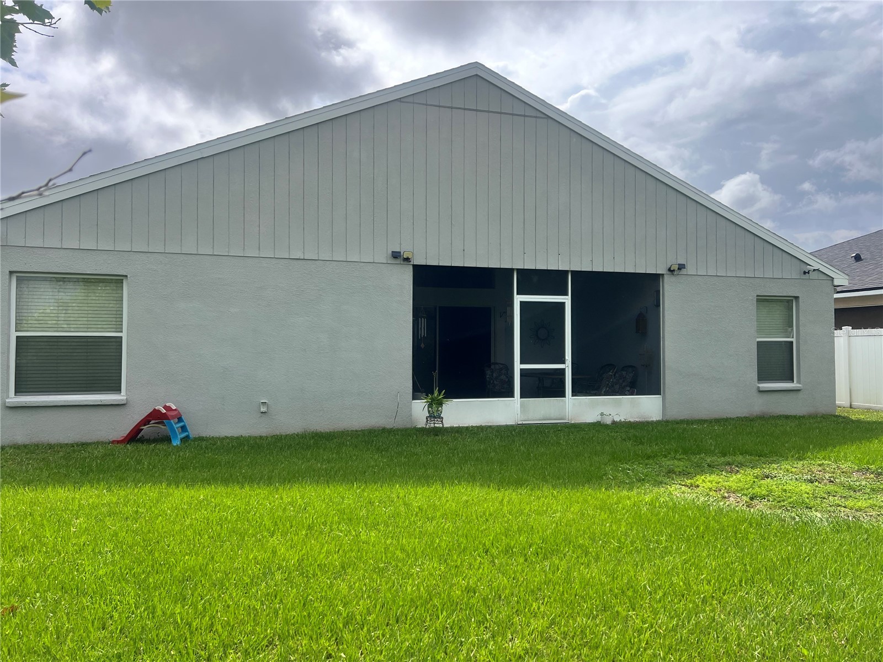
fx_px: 663
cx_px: 442
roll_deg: -0.9
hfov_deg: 67.3
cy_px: 331
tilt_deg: +1.2
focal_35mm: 26
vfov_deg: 53.1
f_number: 1.5
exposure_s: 1/4274
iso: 50
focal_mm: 5.7
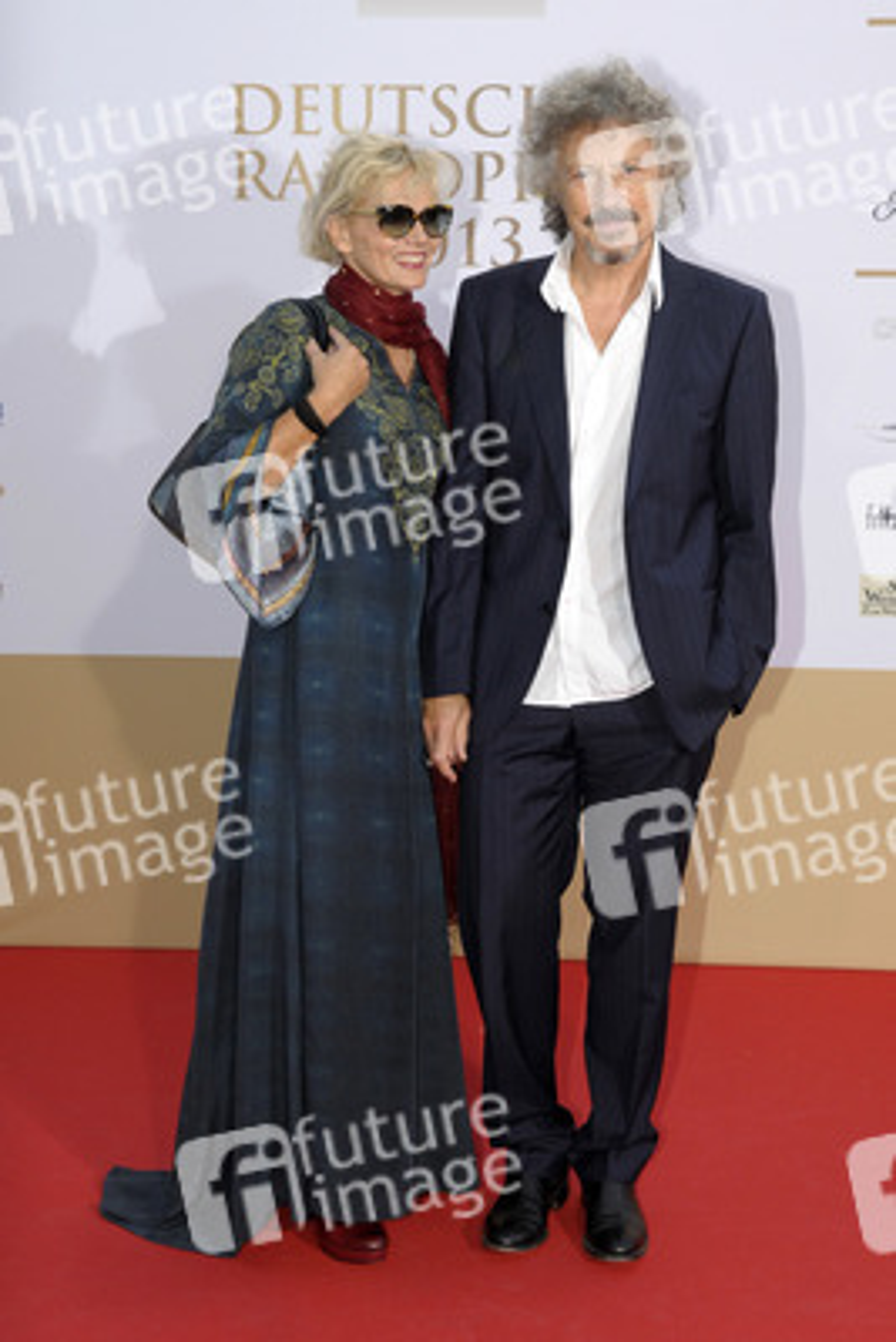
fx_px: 2126
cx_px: 448
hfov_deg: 23.8
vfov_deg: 35.0
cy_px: 671
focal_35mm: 57
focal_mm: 38
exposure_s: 1/200
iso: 320
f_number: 5
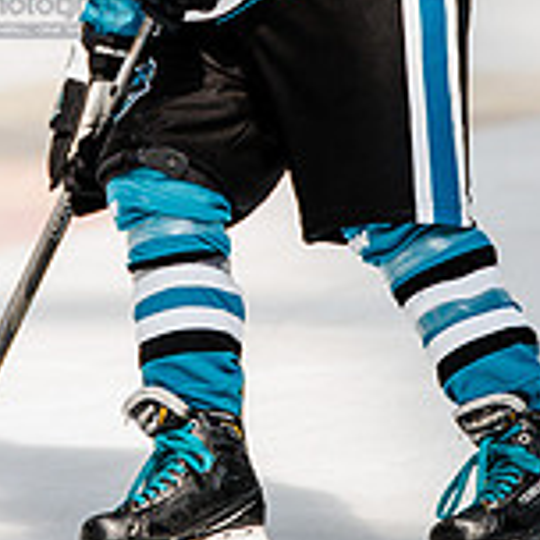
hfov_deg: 2.1
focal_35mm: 837
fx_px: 14772
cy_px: -69
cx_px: -61
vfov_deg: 2.1
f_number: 3.2
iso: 1250
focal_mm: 234
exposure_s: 1/3200
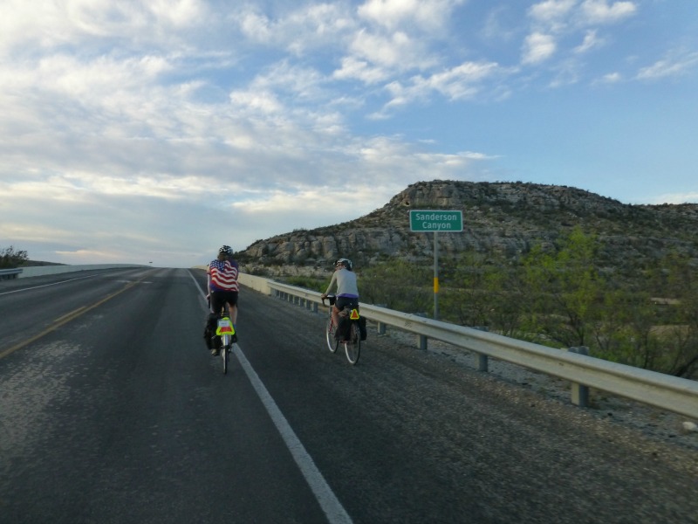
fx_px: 484
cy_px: 262
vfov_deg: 56.8
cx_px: 349
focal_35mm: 24
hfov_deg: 71.6
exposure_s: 1/250
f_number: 4
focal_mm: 4.3
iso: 250
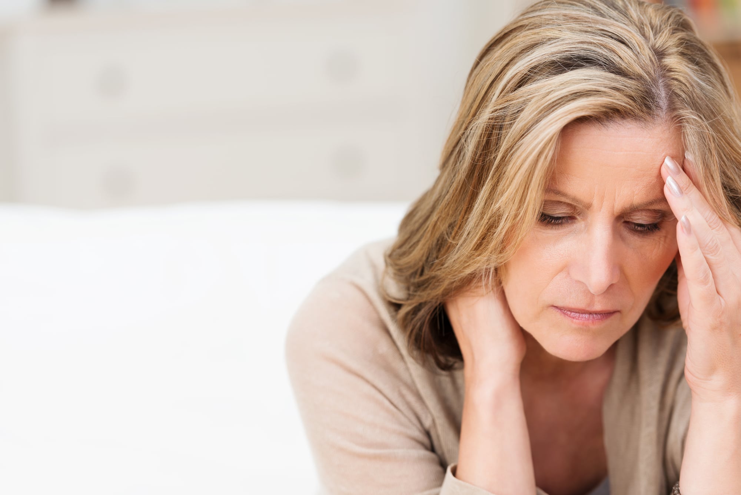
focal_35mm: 135
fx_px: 2780
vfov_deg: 10.2
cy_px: 248
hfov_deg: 15.2
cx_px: 370
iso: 100
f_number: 3.5
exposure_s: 1/100
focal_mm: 135
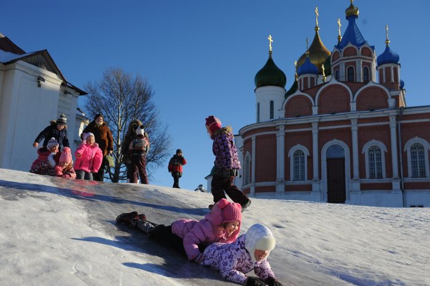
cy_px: 143
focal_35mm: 38
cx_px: 215
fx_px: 454
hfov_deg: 50.7
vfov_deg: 35.0
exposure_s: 1/3200
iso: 500
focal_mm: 38
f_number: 5.6
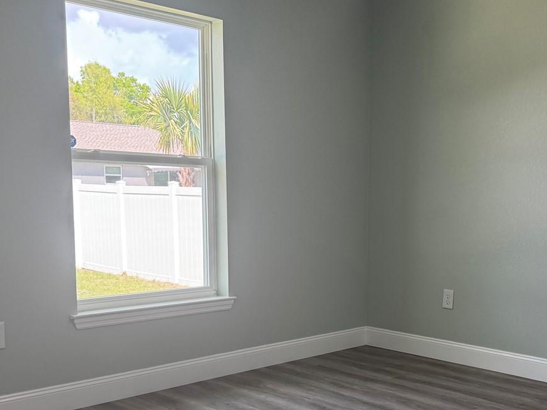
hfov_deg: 42.3
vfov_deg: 32.5
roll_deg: -1.4
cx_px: 367
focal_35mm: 44
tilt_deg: -8.8
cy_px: 290
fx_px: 695
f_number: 1.78
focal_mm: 6.76
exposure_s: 1/169
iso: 80
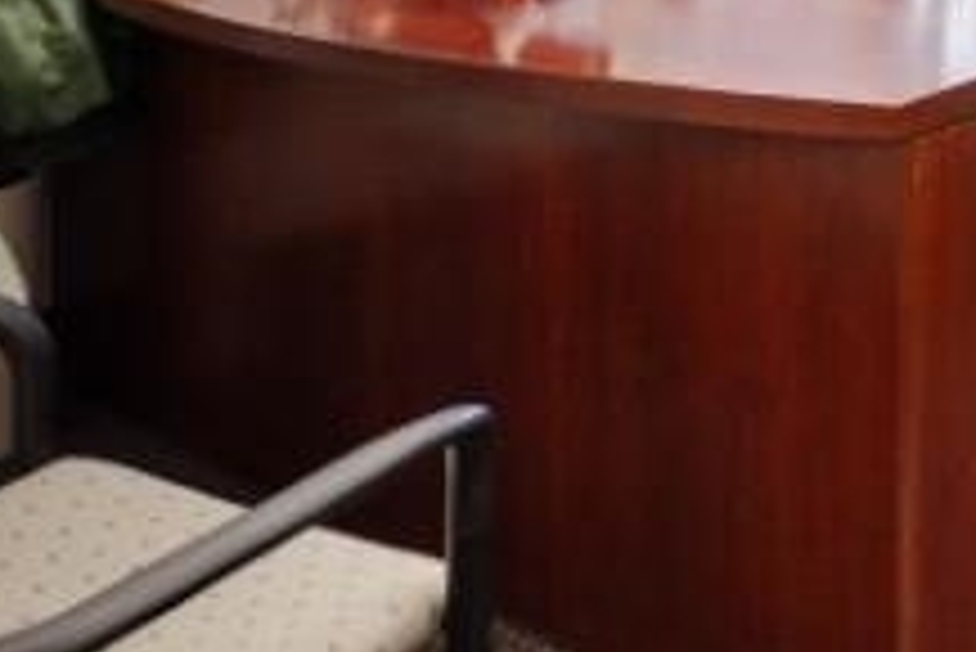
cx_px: 1010
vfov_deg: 21.6
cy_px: -270
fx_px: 1483
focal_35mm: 55
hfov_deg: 33.0
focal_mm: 16.5
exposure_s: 1/60
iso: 400
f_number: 6.3
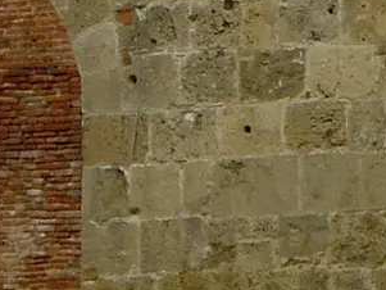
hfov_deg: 4.5
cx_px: 1162
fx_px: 4696
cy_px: -15
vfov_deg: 3.5
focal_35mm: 421
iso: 100
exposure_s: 1/320
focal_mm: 10.7
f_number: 5.8
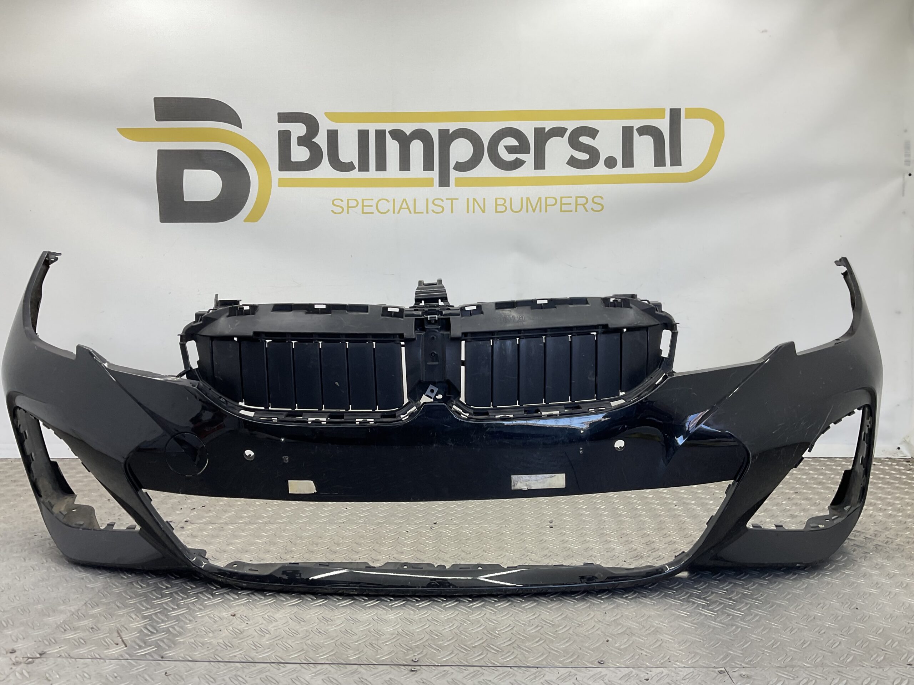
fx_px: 766
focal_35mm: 29
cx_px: 457
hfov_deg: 61.7
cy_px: 342
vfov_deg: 48.2
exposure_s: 1/120
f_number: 1.8
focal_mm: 3
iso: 20
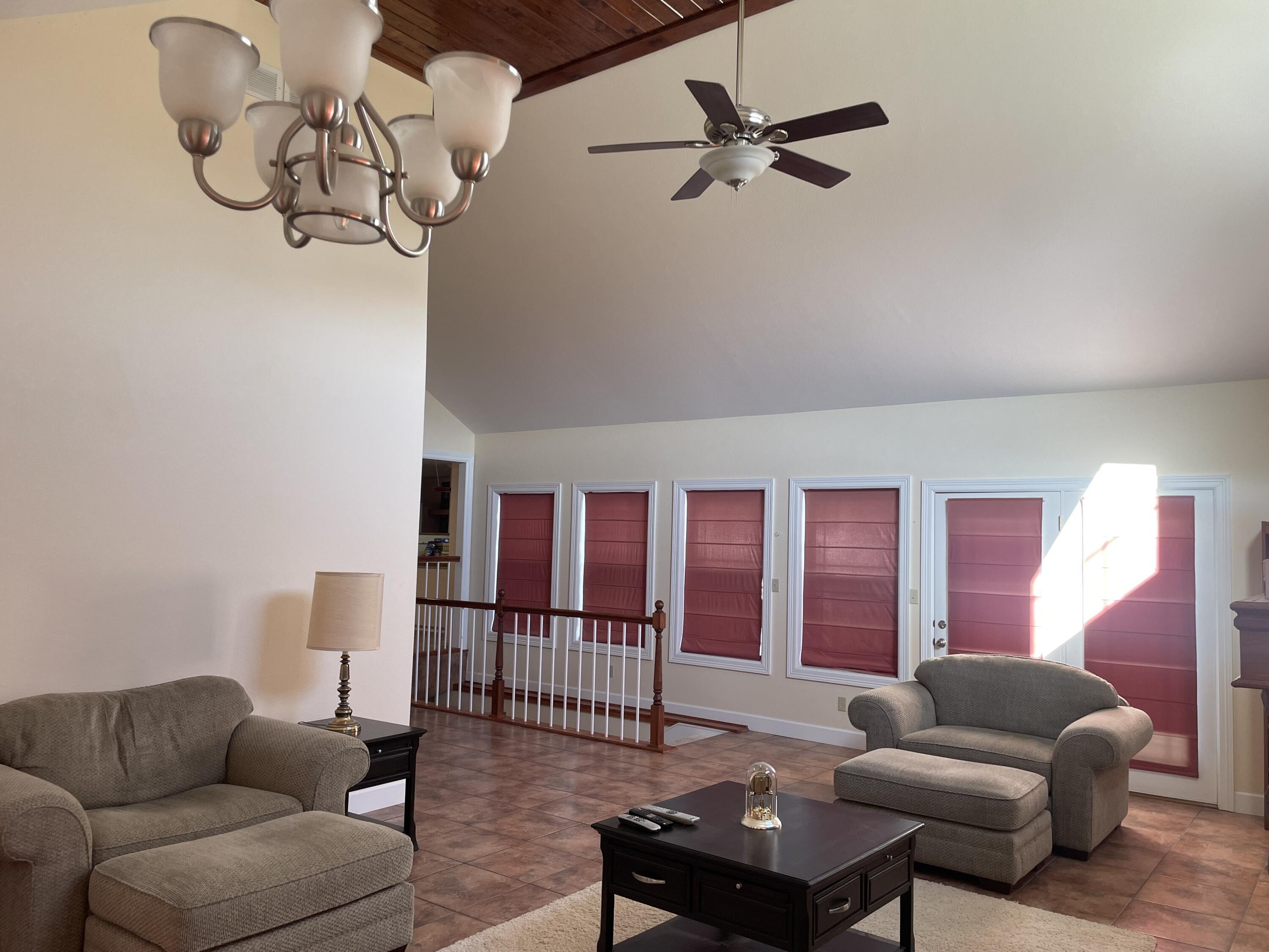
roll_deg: -1.3
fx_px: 953
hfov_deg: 67.3
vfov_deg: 53.1
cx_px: 634
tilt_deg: +3.6
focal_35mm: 26
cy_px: 476
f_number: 1.6
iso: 80
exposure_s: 1/121
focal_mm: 4.2
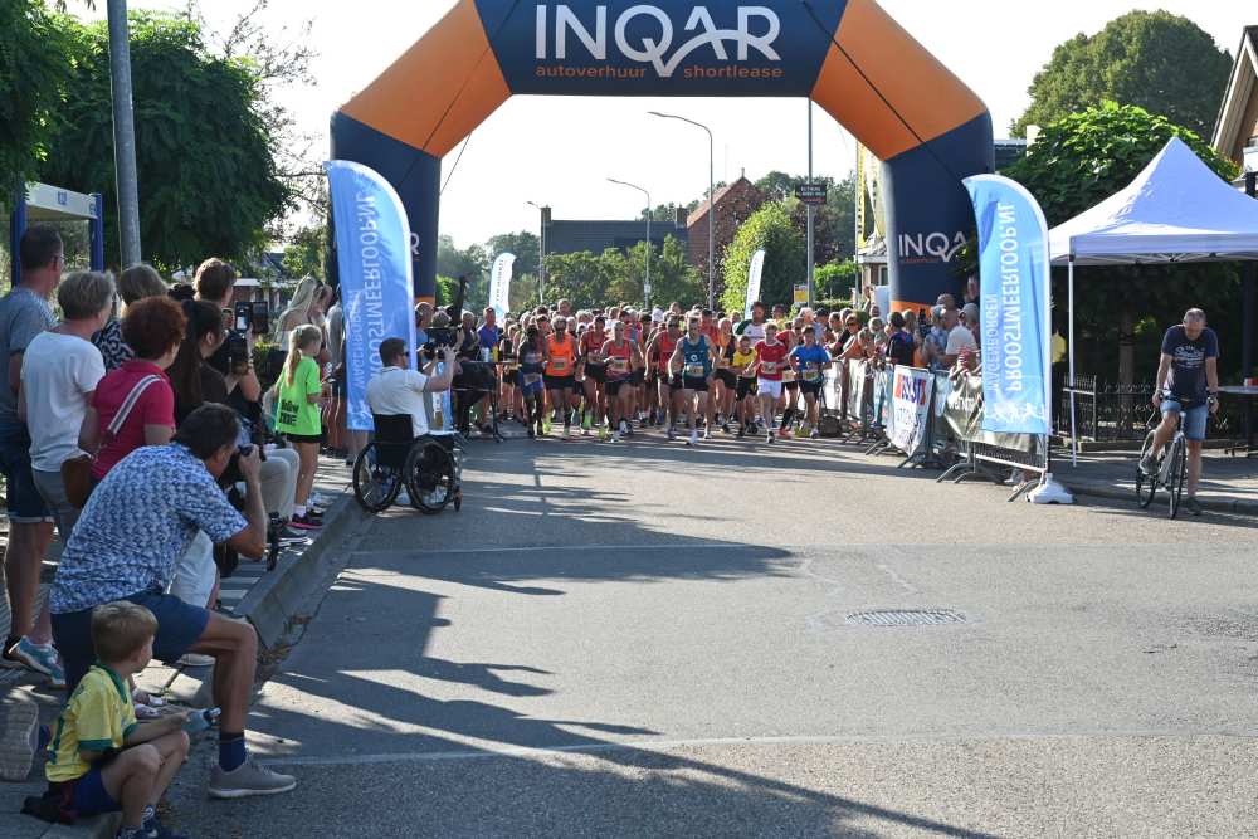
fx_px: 2446
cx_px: 629
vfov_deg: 19.5
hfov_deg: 28.8
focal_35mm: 70
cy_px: 420
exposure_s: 1/800
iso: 1250
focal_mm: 70
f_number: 11
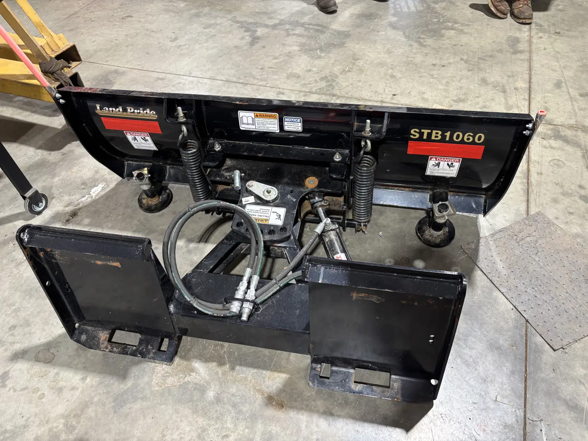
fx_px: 442
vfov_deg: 53.1
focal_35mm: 26
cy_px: 220
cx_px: 294
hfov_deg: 67.3
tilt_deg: -45.2
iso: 125
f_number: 1.6
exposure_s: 1/42
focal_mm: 5.96
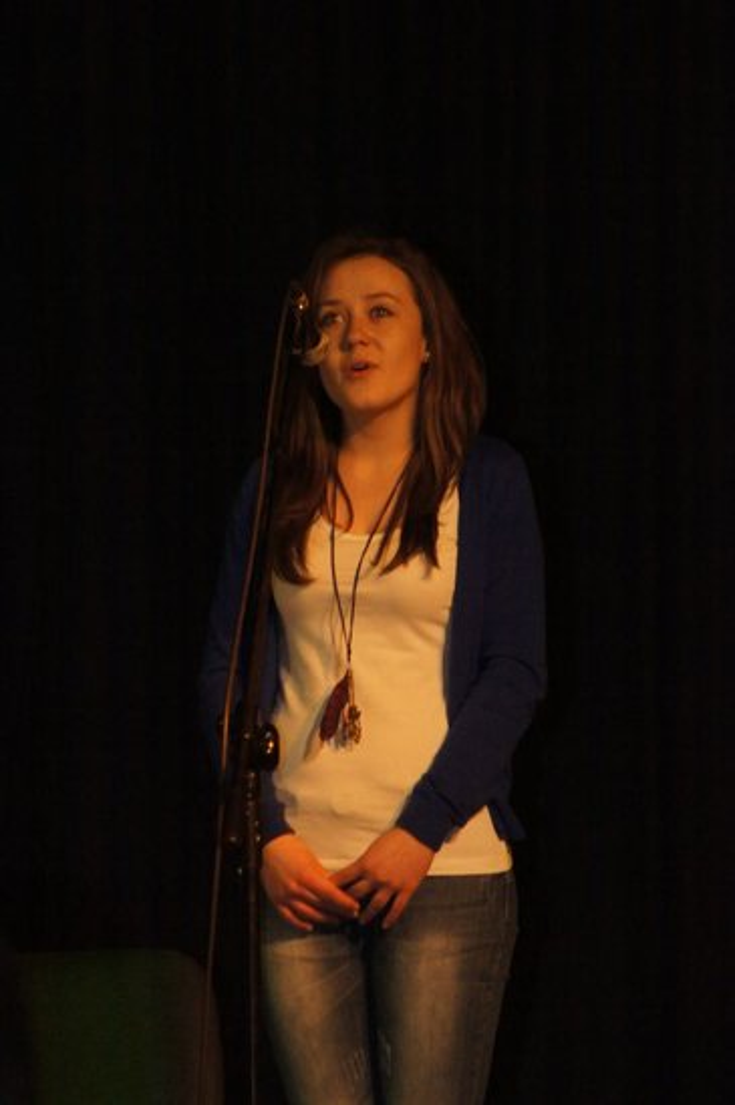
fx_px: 13806
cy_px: 552
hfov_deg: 3.0
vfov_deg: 4.6
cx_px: 368
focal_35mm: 450
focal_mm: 300
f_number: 10
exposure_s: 1/160
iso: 3200
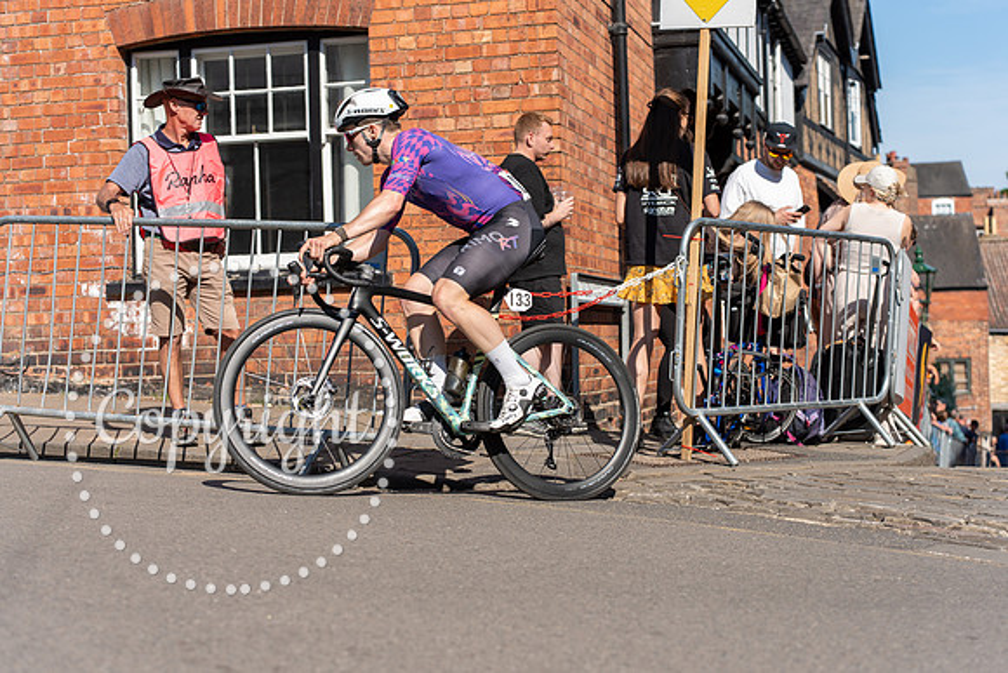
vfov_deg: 23.8
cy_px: 336
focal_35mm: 57
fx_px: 1596
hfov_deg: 35.0
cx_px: 504
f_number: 3.5
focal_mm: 57
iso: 100
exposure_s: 1/1000
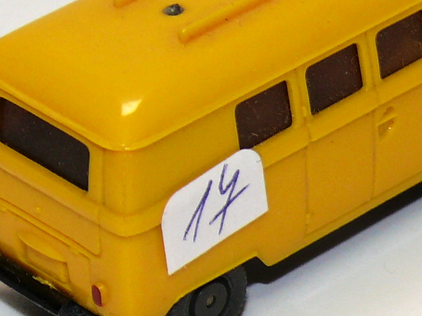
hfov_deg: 6.4
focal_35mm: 309
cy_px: 54
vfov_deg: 4.8
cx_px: 269
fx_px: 3766
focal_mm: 14.8
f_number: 4
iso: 100
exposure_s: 1/30
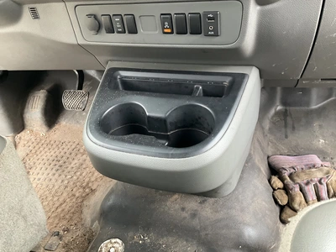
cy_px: 126
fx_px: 281
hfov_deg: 61.7
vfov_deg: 48.2
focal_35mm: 29
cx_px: 168
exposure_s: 1/60
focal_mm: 3
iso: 125
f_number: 1.8
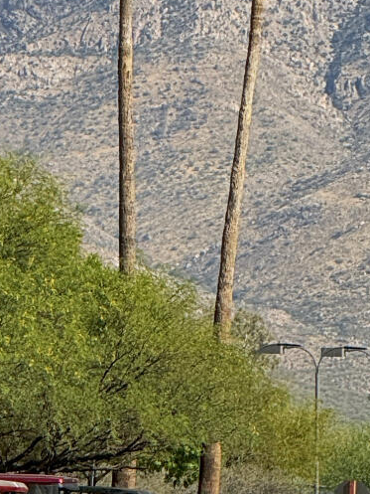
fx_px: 6881
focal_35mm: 483
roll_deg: -0.5
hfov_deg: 3.1
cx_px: -136
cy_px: -79
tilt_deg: +3.9
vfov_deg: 4.1
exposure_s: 1/2283
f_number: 2.8
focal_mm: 15.66
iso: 50
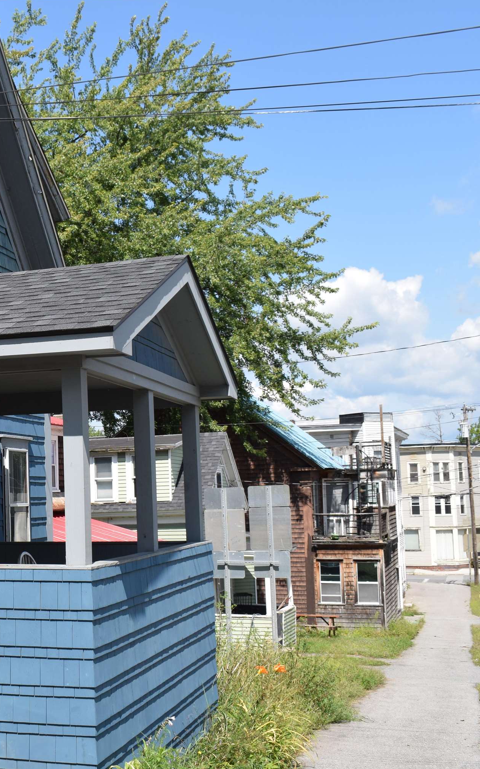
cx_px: -23
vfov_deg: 39.6
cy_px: 385
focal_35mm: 51
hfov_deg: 24.0
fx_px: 1068
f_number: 9
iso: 200
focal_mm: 22
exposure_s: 1/320
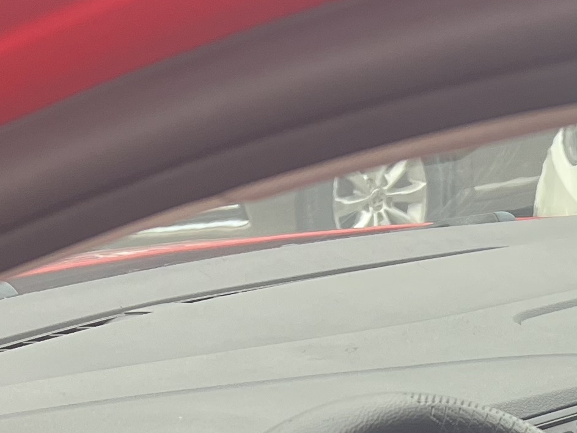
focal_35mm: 111
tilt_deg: -26.3
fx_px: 1850
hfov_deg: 16.9
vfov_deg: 12.0
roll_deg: -2.4
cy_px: 837
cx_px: 695
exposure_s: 1/113
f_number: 1.5
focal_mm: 5.7
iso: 125
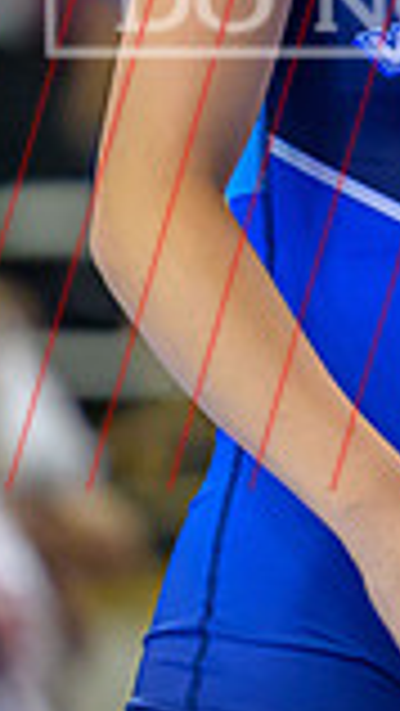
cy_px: -157
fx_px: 18516
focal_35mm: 983
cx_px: 542
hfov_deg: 1.2
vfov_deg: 2.2
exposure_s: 1/800
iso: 4000
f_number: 2.8
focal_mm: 185
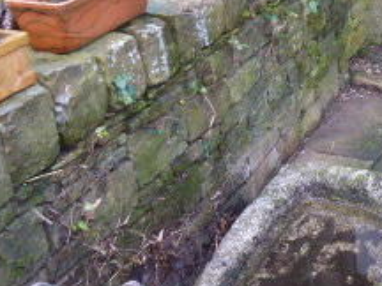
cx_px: 447
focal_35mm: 74
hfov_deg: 24.1
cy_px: 85
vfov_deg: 19.8
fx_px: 817
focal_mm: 4.3
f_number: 3.3
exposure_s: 1/60
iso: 320
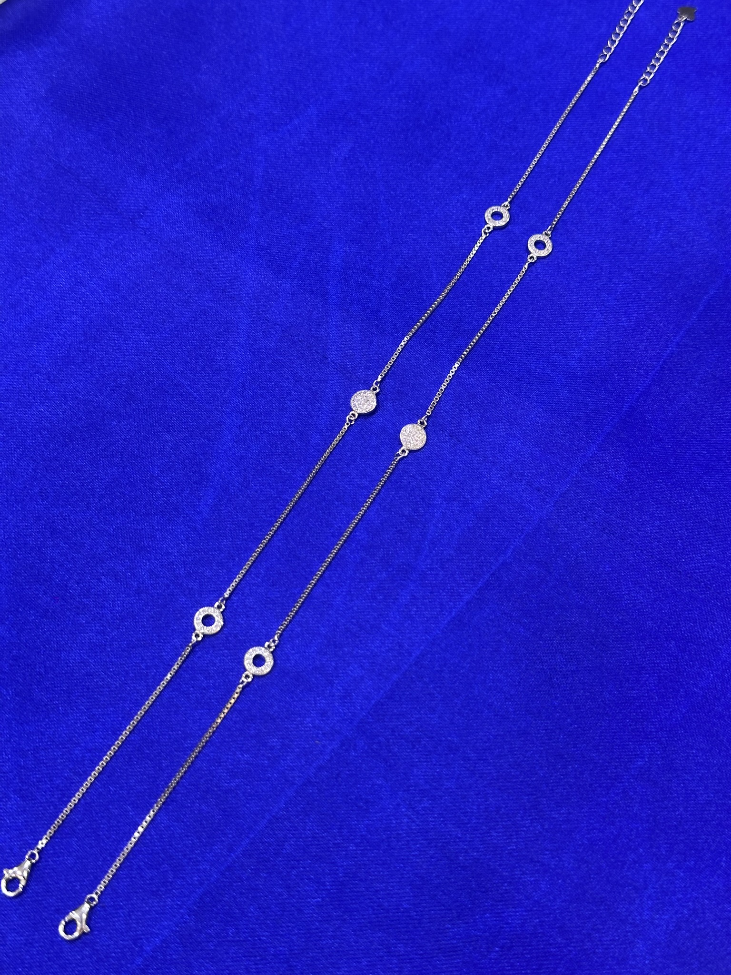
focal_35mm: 48
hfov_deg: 30.3
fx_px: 1352
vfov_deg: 39.7
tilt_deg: -64.1
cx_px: 366
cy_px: 488
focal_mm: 6.86
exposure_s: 1/50
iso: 160
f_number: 1.78
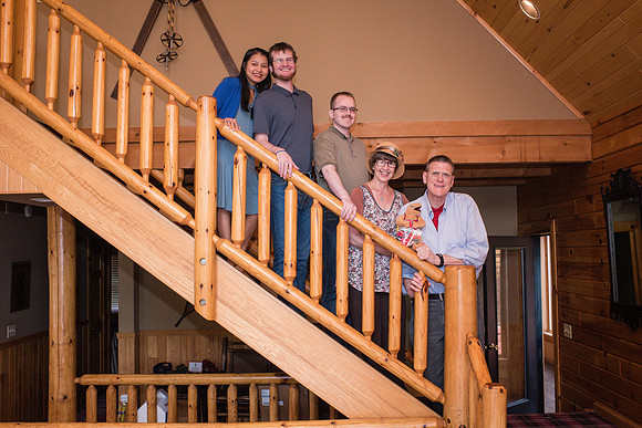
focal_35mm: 35
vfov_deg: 37.9
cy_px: 214
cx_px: 321
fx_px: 624
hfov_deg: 54.4
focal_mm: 35
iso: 1000
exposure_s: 1/200
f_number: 8
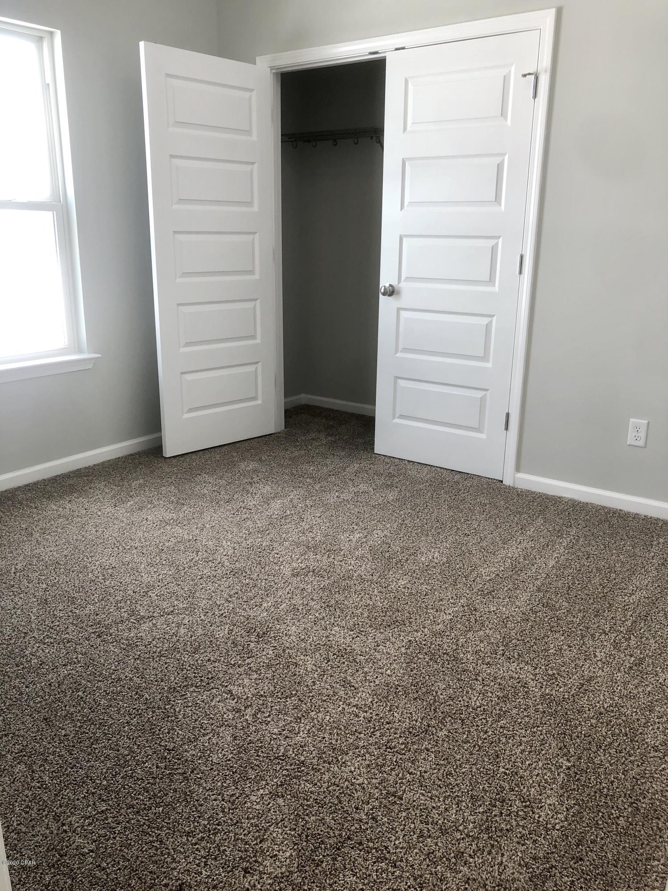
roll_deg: -0.3
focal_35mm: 28
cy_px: 446
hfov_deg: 49.7
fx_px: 720
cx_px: 334
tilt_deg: -15.8
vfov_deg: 63.4
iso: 32
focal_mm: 3.99
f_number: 1.8
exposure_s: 1/120
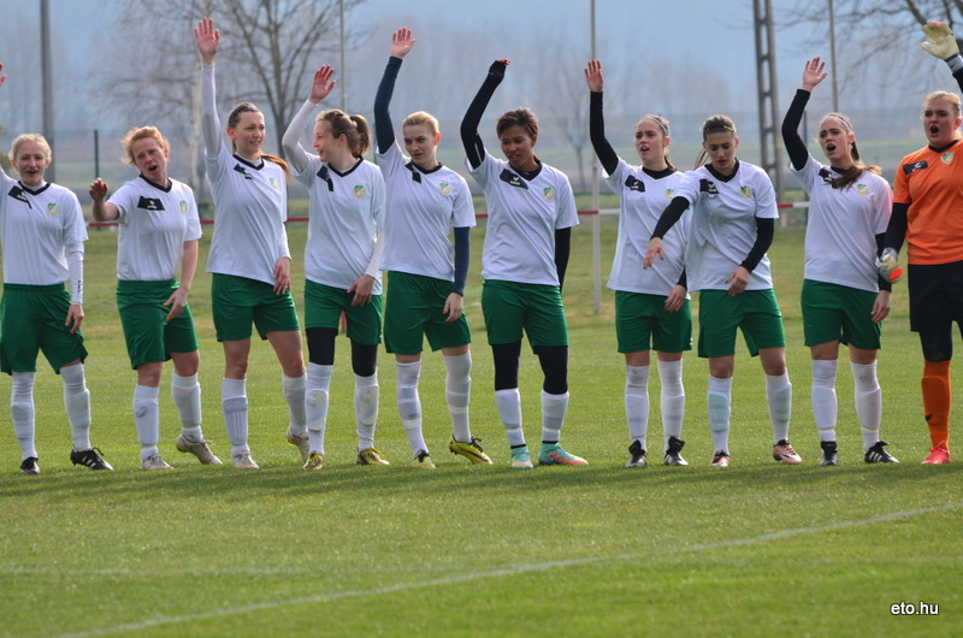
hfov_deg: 6.3
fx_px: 8810
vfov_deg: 4.1
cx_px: 482
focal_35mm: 330
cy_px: 319
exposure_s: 1/640
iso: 125
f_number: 5.3
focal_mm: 220
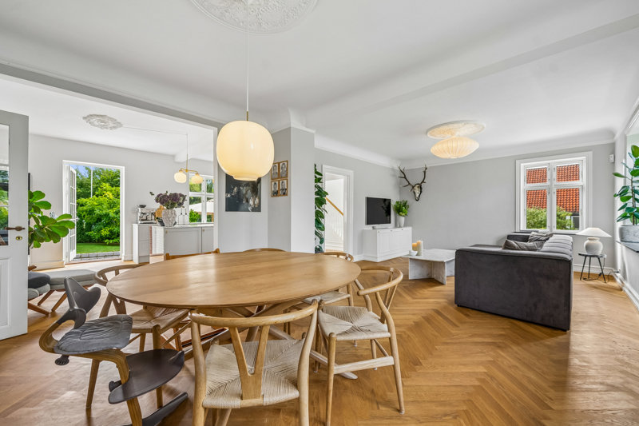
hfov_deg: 104.3
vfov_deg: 81.2
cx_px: 320
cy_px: 213
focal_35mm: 14
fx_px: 248
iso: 400
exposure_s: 1/125
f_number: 5
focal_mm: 14
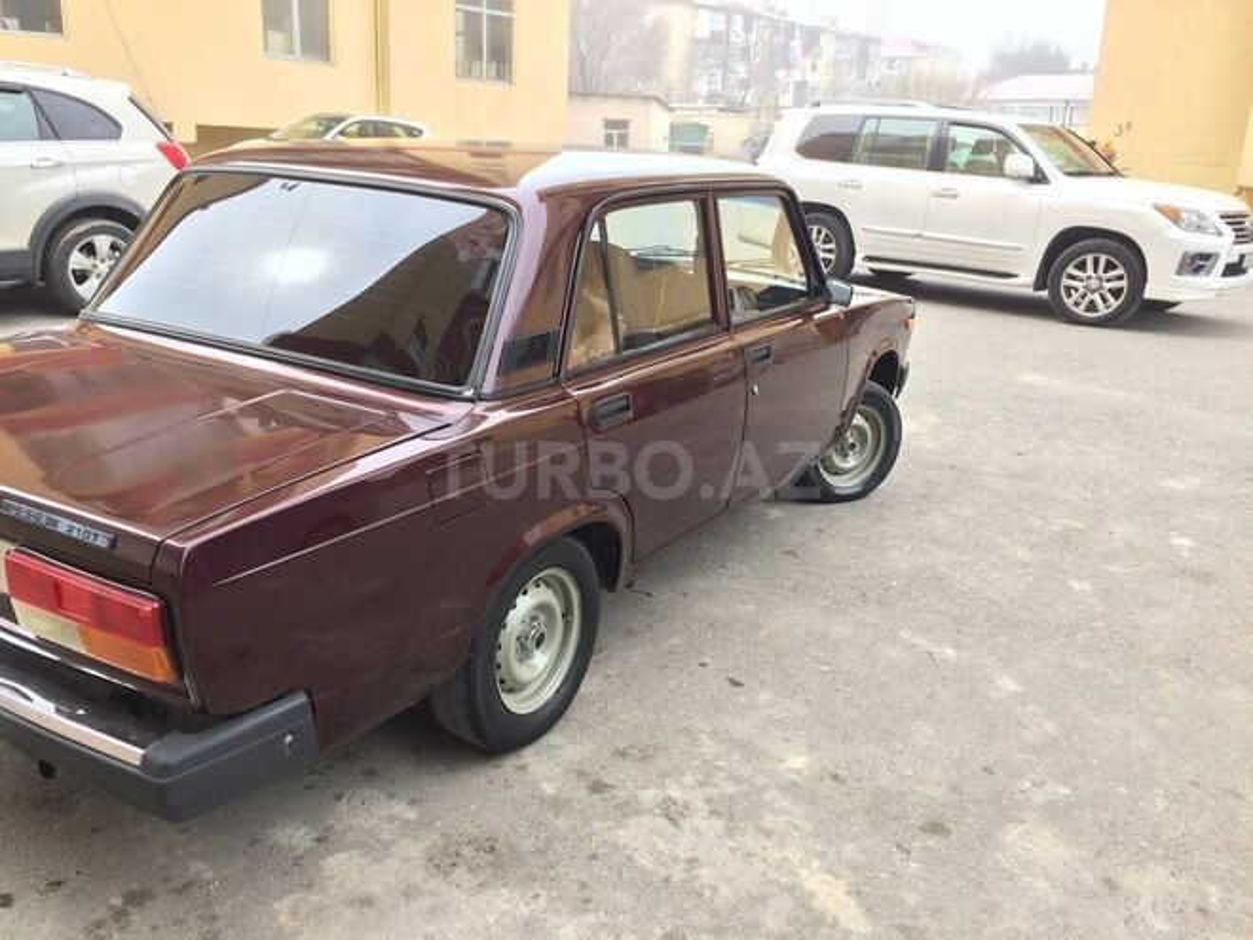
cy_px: 470
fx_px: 1050
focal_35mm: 29
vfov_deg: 48.2
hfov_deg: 61.7
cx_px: 626
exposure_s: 1/250
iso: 32
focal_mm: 4.15
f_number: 2.2
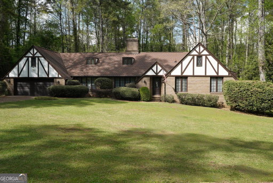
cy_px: 92
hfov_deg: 54.4
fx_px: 266
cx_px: 136
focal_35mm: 35
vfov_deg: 37.9
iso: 100
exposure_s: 1/320
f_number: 5
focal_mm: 35
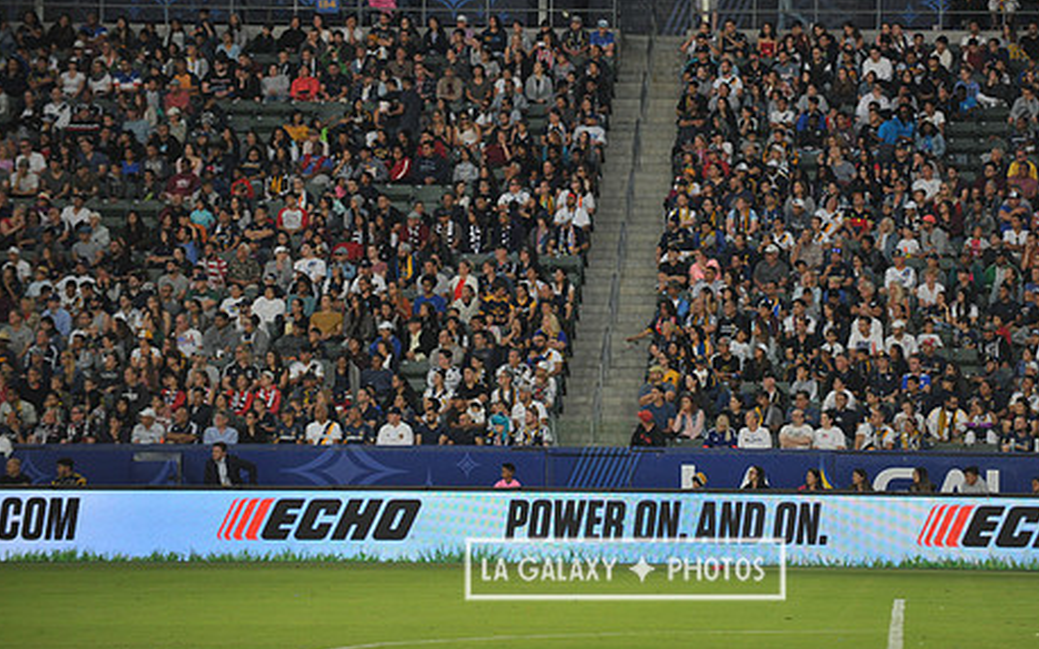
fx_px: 6202
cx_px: 625
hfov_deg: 9.6
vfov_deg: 6.0
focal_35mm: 219
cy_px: 228
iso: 1250
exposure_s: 1/1000
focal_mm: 170
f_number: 2.8
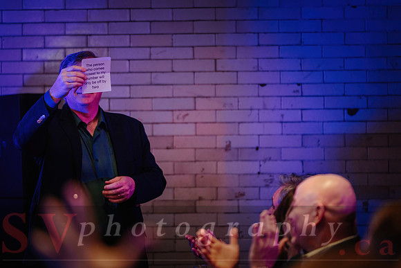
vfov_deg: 7.5
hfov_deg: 11.3
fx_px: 2029
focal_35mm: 182
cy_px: 119
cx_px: 179
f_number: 2.8
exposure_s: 1/80
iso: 1600
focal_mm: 159
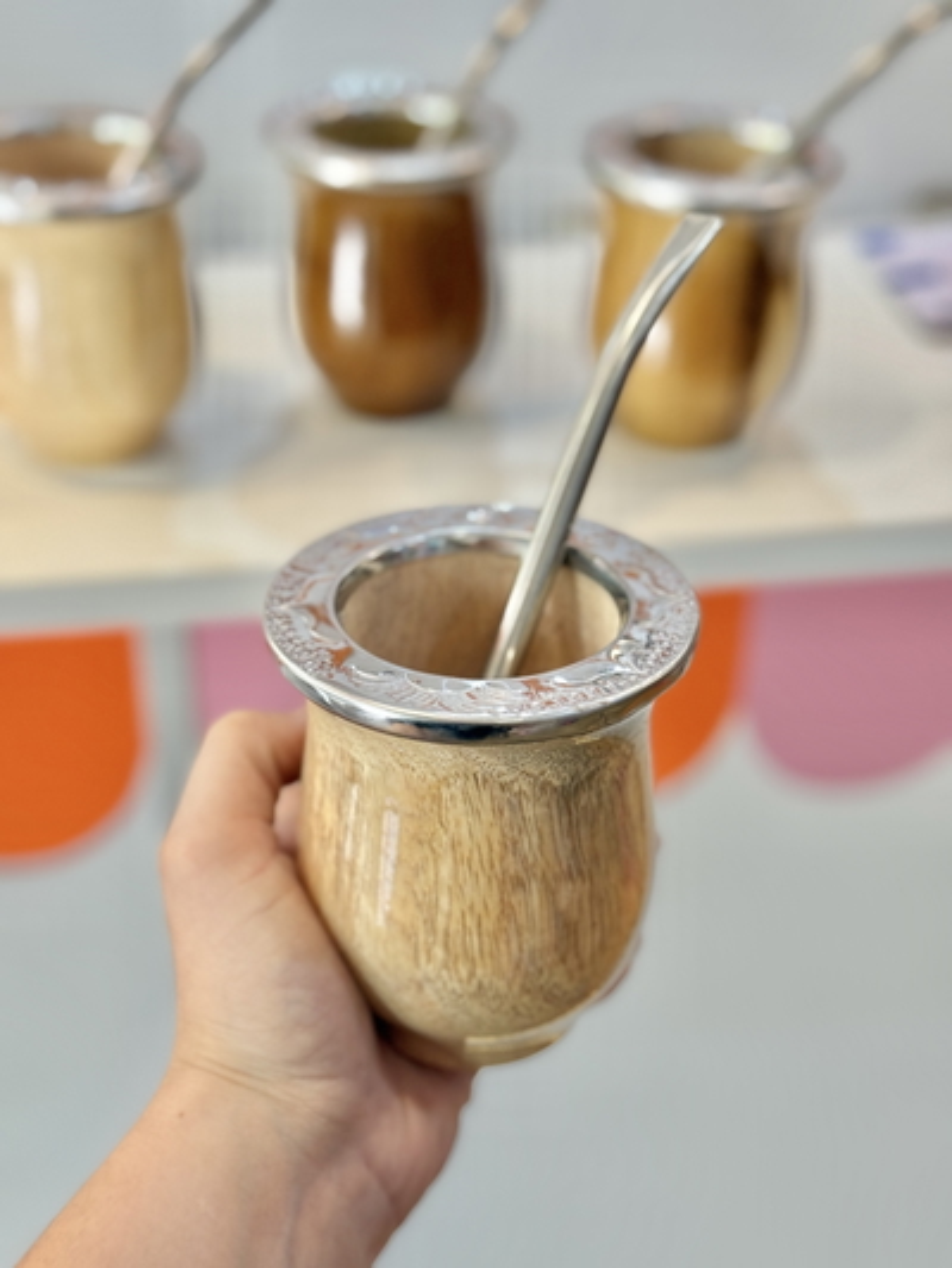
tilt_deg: -32.3
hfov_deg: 30.3
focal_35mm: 48
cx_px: 476
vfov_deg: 39.6
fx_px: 1759
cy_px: 634
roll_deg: -1.3
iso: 100
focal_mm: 6.76
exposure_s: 1/90
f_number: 1.78
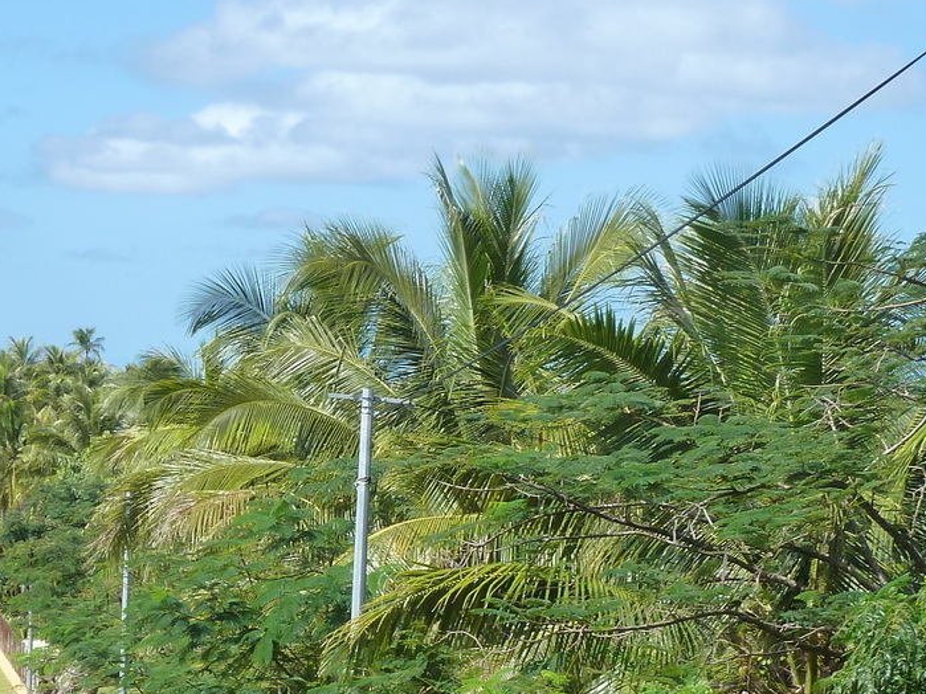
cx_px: 139
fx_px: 3183
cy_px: 597
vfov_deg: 12.4
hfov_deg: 16.4
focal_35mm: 119
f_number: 4.5
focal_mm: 8.5
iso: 125
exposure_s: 1/500
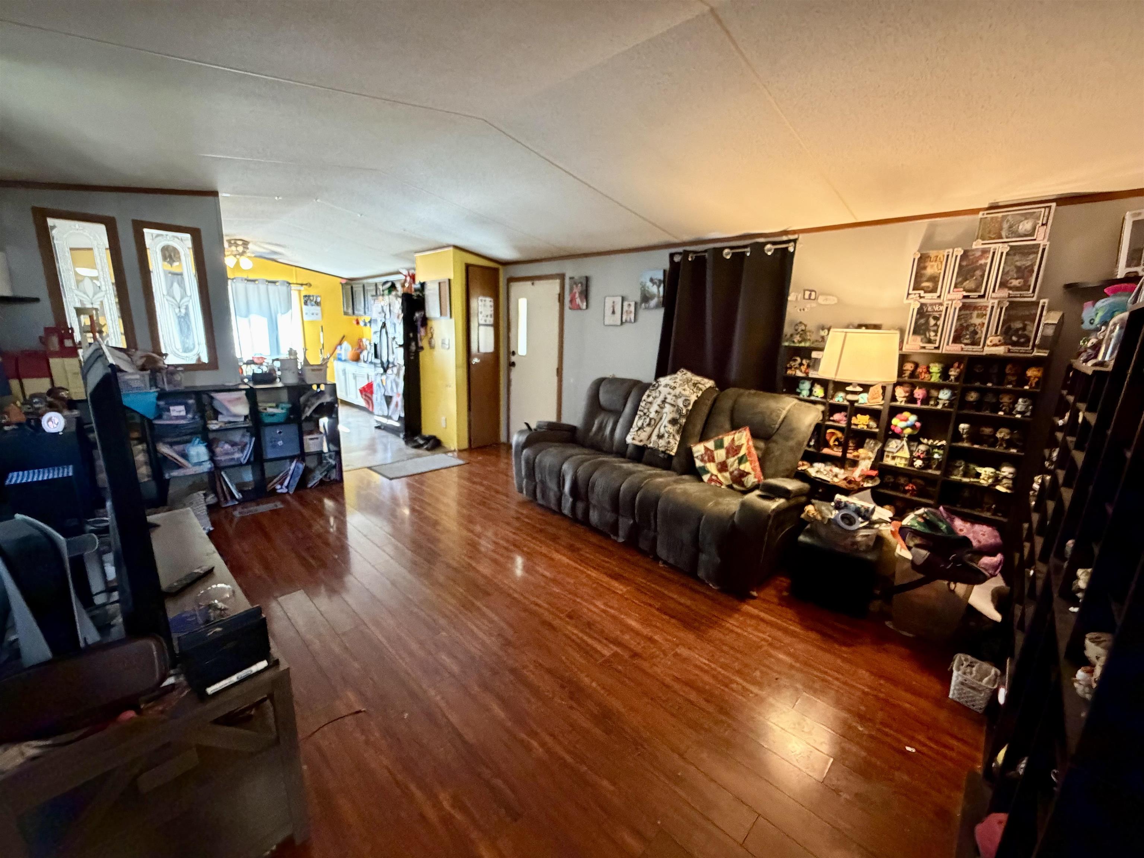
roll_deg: -1.4
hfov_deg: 102.1
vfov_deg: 85.7
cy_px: 429
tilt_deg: -12.5
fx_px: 463
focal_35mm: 14
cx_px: 572
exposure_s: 1/40
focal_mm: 2.22
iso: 1000
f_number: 2.2
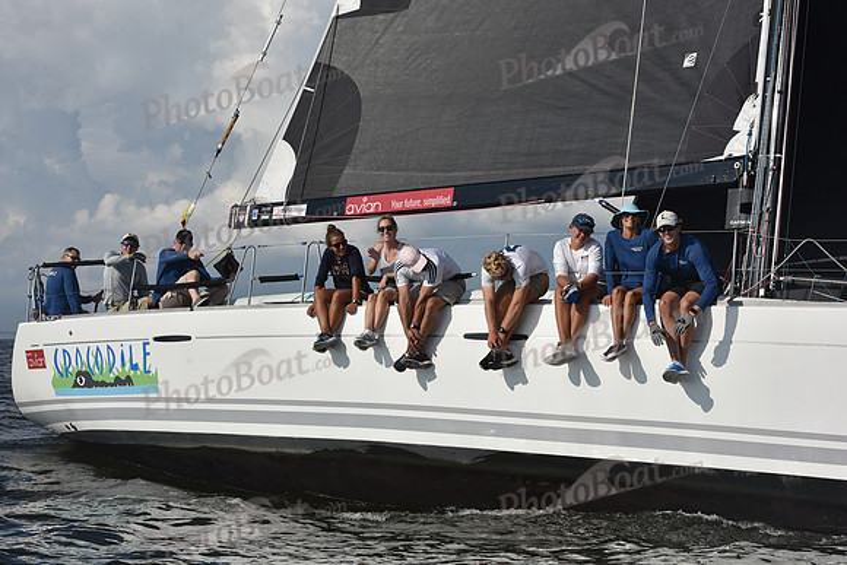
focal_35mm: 70
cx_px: 424
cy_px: 282
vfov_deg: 19.5
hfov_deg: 28.8
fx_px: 1647
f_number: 10
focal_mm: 70
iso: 250
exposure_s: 1/1250
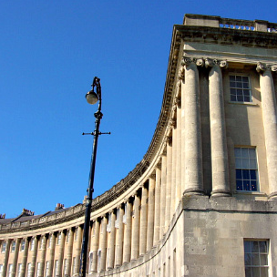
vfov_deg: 40.9
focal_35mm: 41
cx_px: 173
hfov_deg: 40.6
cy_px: 140
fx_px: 371
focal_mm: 5.7
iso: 50
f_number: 4.9
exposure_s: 1/447
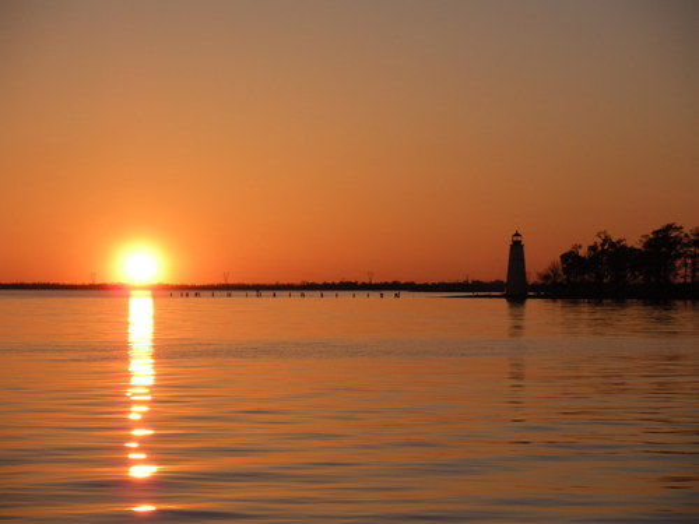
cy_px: 262
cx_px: 350
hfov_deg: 16.3
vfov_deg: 12.2
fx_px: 2443
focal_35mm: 121
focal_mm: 21.2
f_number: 5.3
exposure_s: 1/435
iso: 64
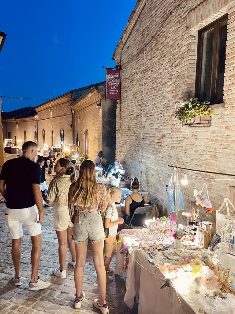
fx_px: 226
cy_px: 157
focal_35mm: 25
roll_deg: -0.9
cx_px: 118
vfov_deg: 69.4
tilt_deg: -6.4
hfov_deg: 54.9
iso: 160
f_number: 1.6
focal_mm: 5.1
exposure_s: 1/50
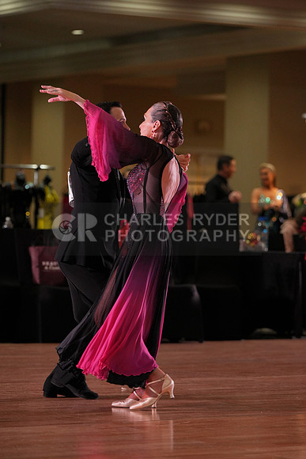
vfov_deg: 13.4
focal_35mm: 153
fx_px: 1949
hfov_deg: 9.0
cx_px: 153
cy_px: 230
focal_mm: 153
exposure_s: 1/500
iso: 1250
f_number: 4
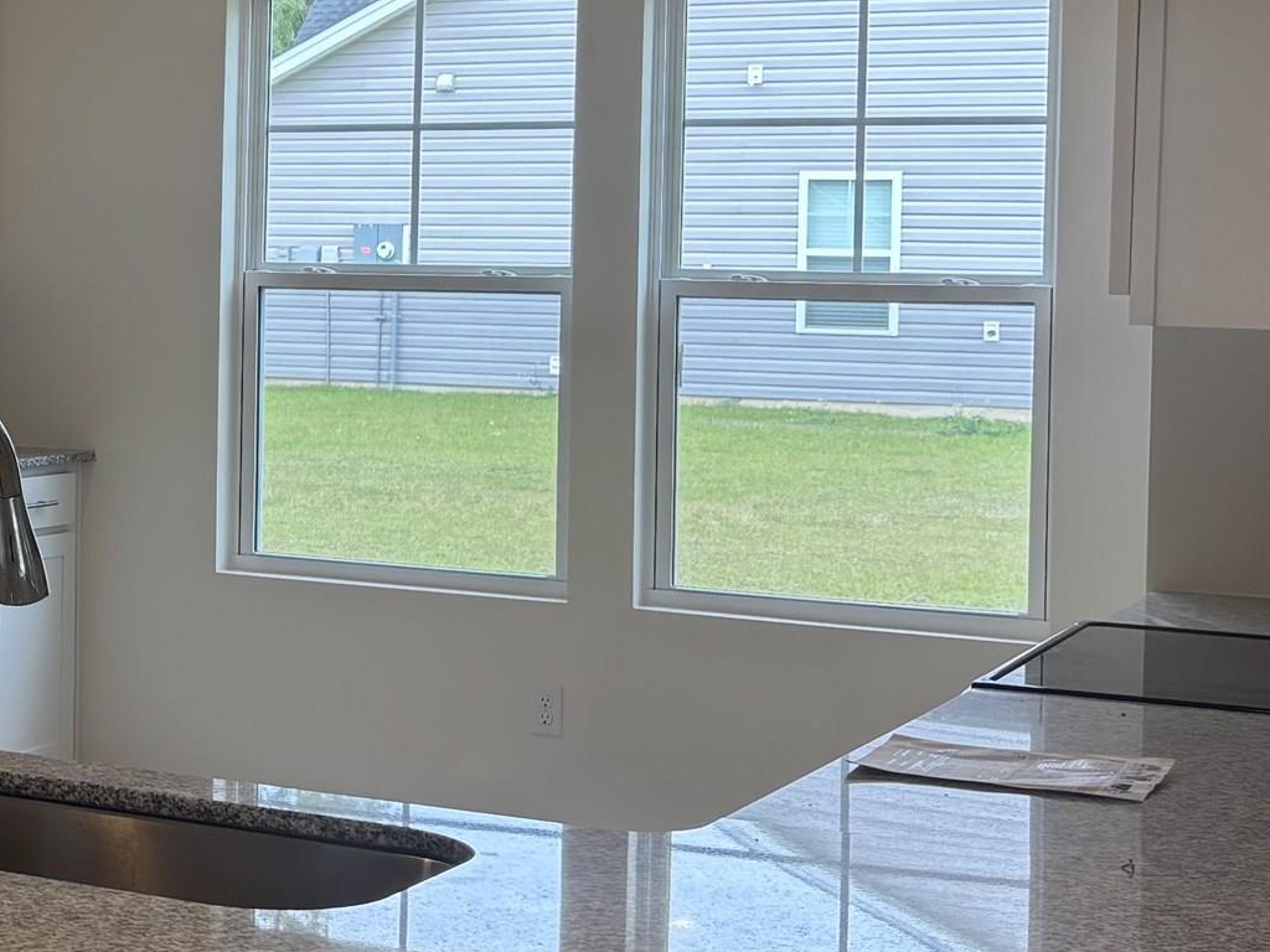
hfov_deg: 23.3
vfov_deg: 18.8
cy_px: 304
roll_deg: -0.9
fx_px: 2862
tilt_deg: -1.2
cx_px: -171
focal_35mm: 78
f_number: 1.6
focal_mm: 5.96
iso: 40
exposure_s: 1/149
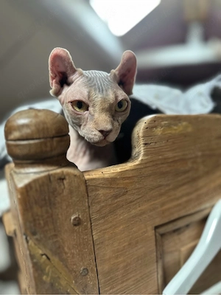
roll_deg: +0.1
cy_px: 148
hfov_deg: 56.8
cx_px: 110
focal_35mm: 24
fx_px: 204
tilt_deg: -5.2
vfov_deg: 71.6
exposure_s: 1/60
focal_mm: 6.86
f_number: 1.78
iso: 250
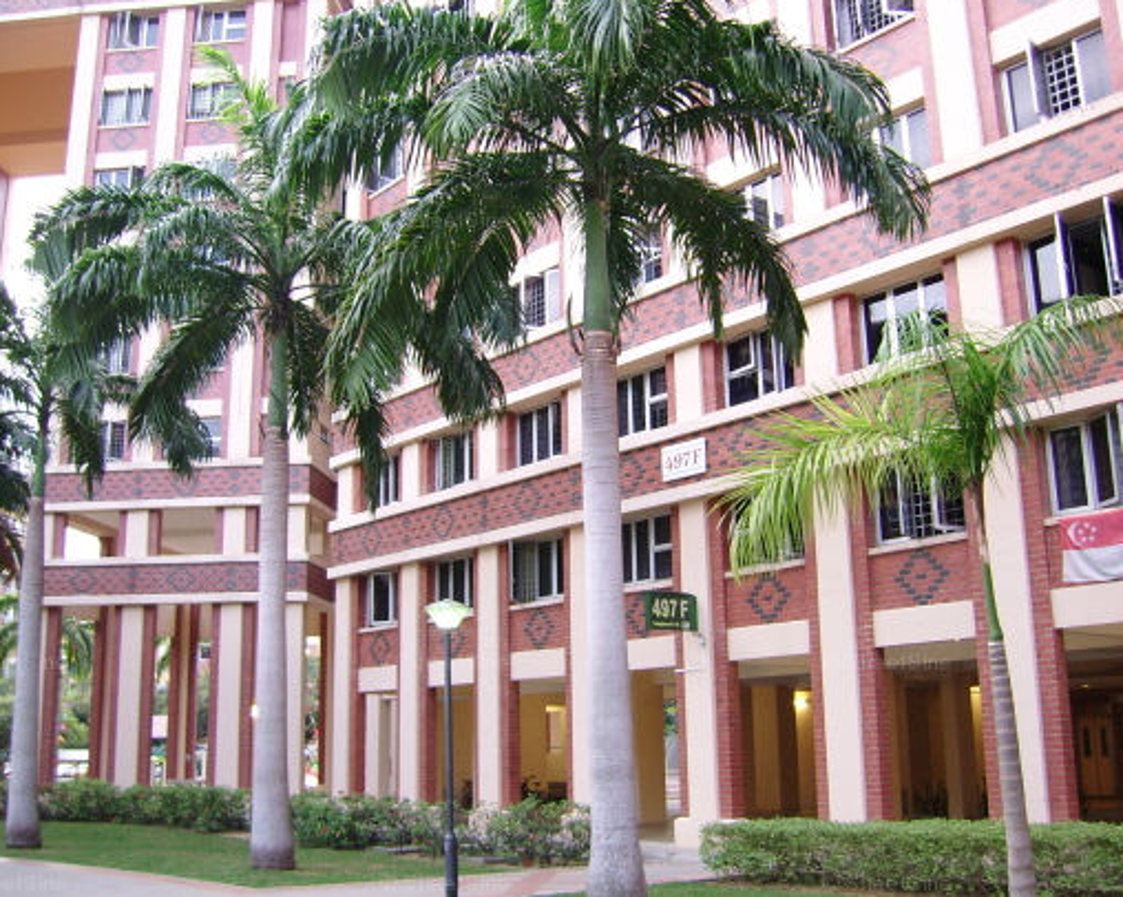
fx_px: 1229
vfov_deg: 40.1
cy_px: 444
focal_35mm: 37
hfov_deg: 49.1
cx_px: 546
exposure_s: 1/18
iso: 100
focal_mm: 5.95
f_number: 2.8
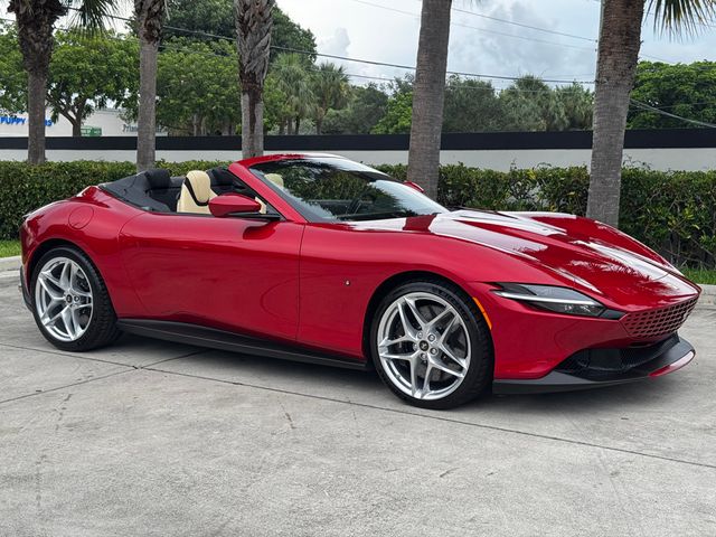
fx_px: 993
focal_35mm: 48
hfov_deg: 39.7
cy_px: 268
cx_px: 358
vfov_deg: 30.3
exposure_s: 1/522
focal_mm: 6.76
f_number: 1.78
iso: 64
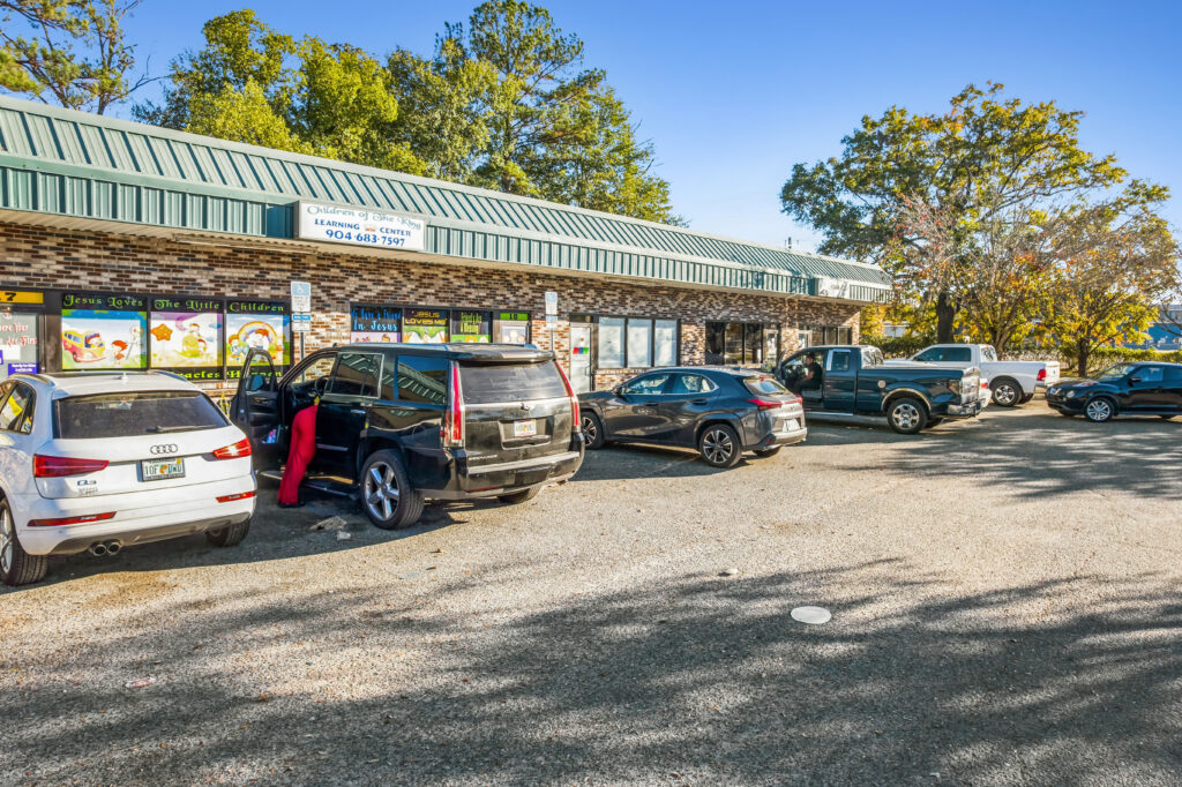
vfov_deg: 57.2
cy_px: 394
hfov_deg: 78.6
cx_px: 591
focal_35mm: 22
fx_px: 722
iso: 100
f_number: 2.8
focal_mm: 8.4
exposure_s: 1/200
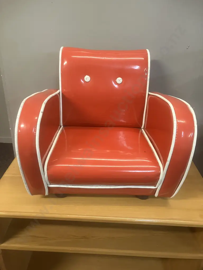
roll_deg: -3.0
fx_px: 219
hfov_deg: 49.7
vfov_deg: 63.4
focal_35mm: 28
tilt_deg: -26.0
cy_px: 135
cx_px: 102
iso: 320
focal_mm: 3.99
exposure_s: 1/50
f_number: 1.8
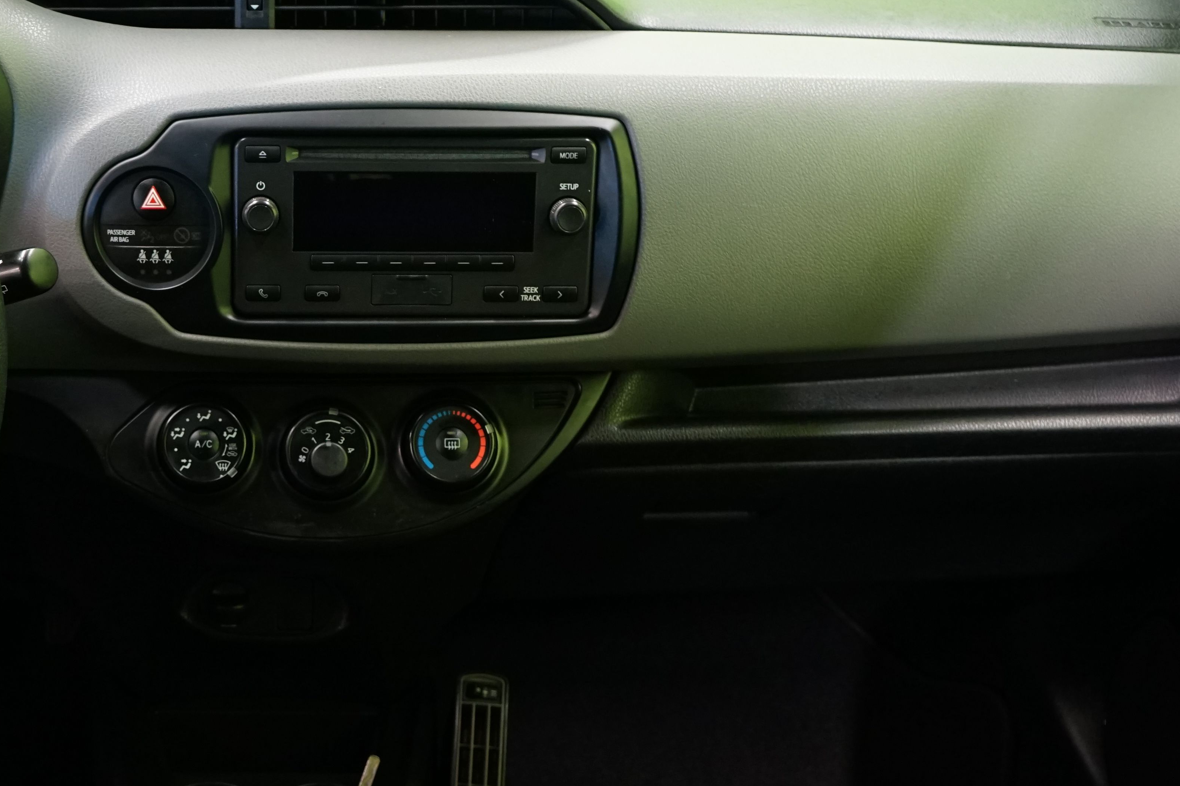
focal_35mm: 53
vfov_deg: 25.4
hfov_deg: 36.3
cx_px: 243
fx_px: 1737
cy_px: 535
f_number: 5
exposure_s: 1/20
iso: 2000
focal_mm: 28
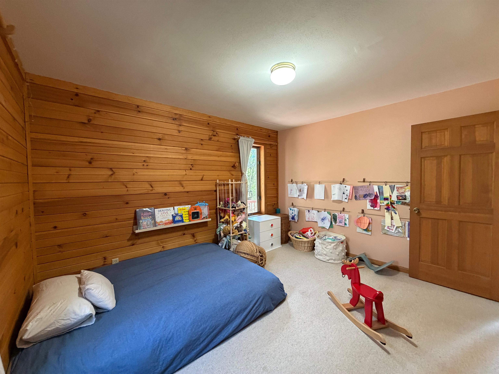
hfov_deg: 102.1
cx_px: 250
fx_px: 202
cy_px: 187
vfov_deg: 85.7
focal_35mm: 14
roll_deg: +1.7
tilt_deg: -1.9
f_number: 2.2
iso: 400
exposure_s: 1/60
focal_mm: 2.22
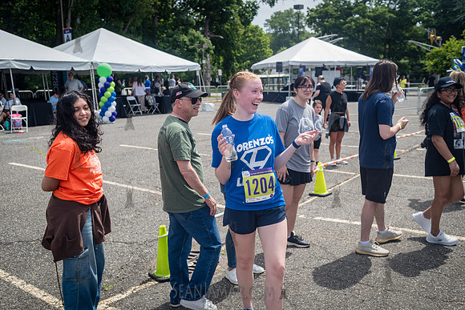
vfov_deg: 37.9
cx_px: 232
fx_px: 452
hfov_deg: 54.4
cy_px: 155
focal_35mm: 35
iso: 200
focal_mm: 35
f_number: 4
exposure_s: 1/1250
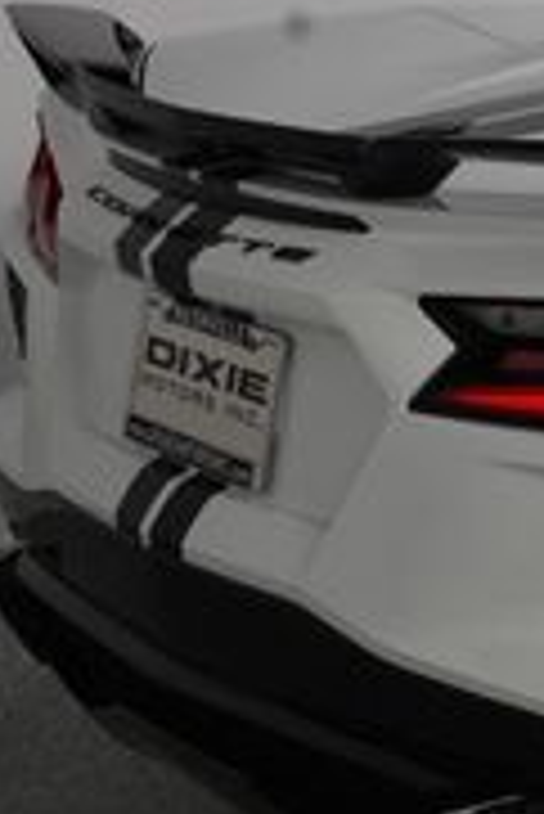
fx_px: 2873
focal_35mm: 127
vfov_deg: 16.1
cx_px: 1281
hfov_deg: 9.6
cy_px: 454
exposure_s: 1/160
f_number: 13
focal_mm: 24
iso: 100
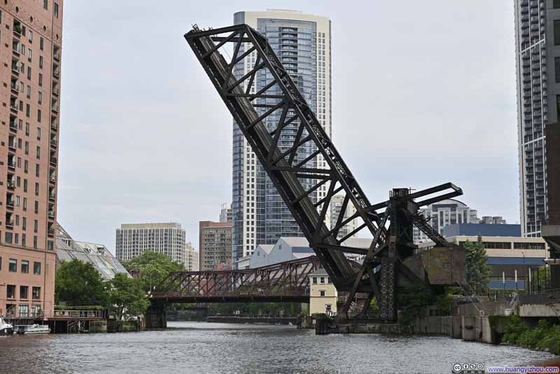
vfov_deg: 21.9
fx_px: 965
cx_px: 280
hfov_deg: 32.4
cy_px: 187
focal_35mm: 62
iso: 100
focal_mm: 62
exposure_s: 1/1000
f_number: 5
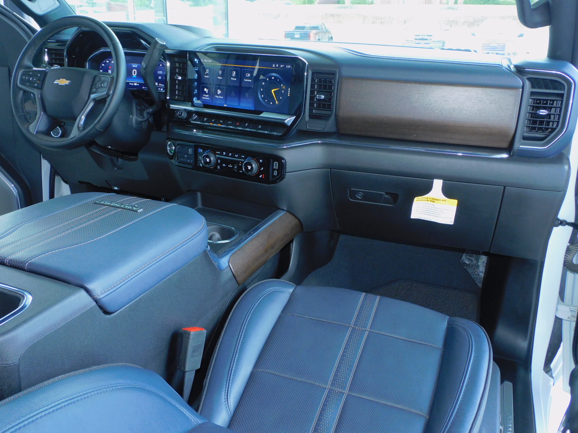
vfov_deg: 46.8
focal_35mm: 30
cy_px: 216
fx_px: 501
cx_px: 289
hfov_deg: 60.0
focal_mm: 5.4
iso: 200
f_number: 3.5
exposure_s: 1/30
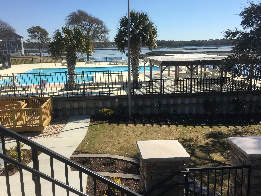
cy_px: 94
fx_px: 256
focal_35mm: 34
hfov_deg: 54.0
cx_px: 131
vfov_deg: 41.8
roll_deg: +0.9
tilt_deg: -9.8
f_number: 2.2
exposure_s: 1/1876
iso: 25
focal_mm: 4.15
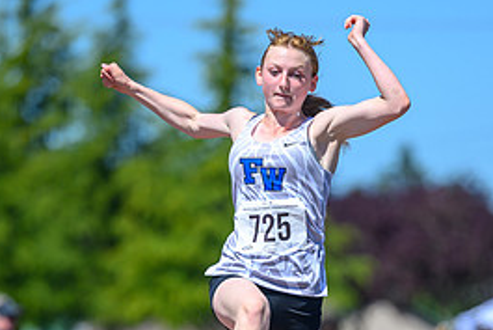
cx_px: 239
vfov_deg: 2.7
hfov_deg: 4.0
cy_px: 313
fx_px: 7056
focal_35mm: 515
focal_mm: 200
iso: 125
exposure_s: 1/2500
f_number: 2.8
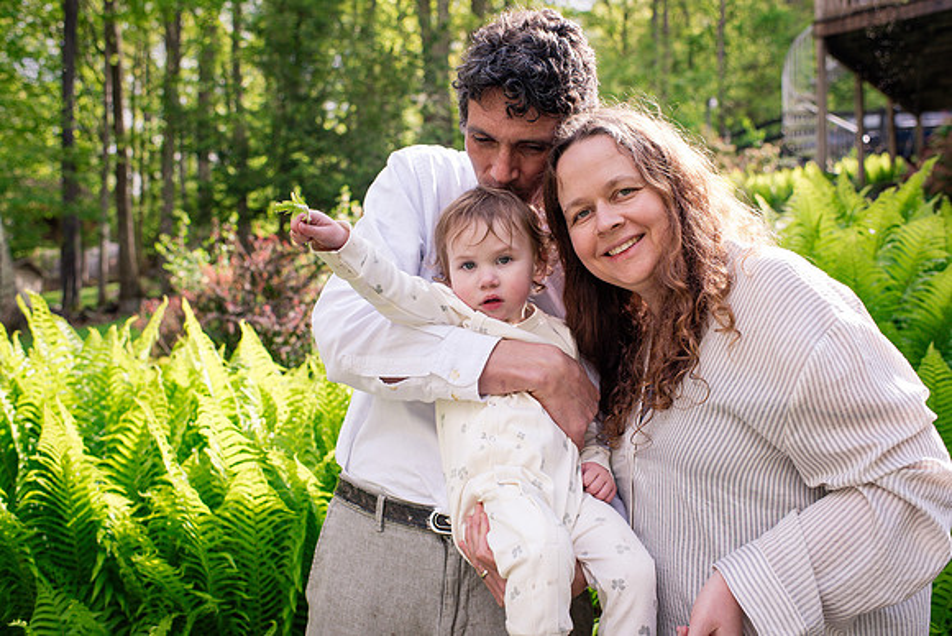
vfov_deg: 37.9
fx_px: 926
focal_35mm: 35
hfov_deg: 54.4
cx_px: 476
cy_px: 318
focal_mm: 35
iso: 800
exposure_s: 1/1250
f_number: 4.5
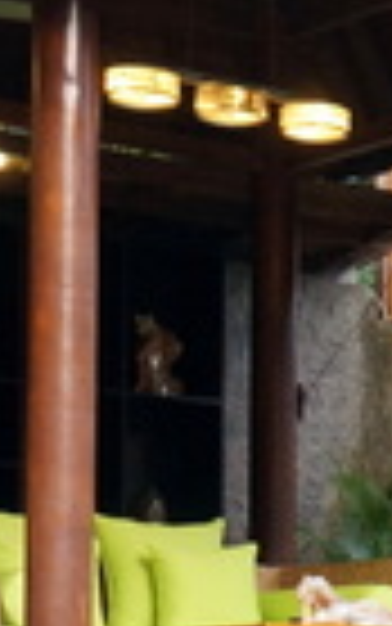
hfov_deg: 8.5
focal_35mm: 141
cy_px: 725
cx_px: 964
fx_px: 2408
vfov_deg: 14.4
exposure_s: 1/125
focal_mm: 16
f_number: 2.8
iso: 400
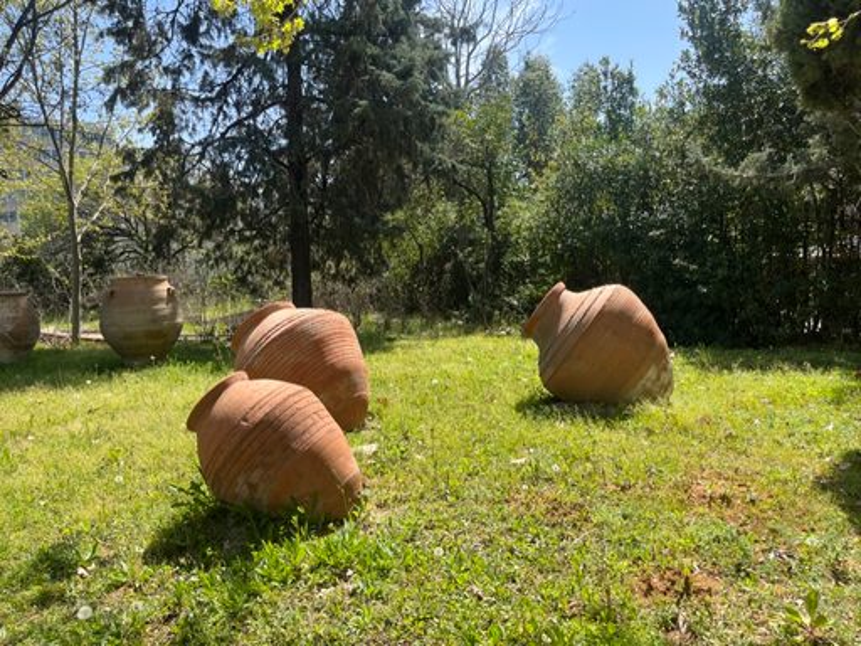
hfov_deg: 67.3
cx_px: 430
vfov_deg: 53.1
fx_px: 647
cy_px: 323
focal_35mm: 26
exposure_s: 1/1517
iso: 50
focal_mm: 5.1
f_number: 1.6
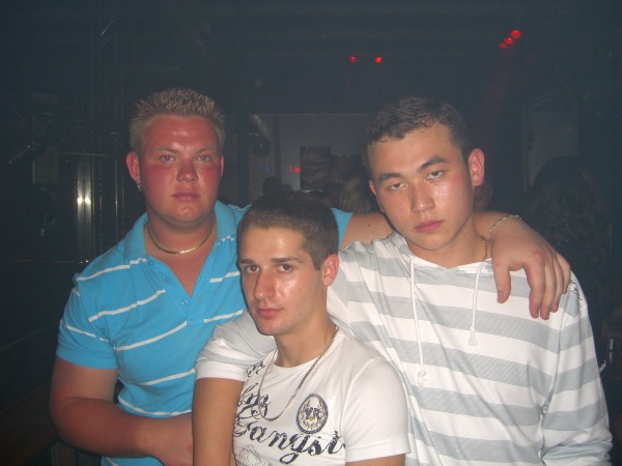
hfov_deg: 49.0
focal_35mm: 38
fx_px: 683
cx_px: 311
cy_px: 233
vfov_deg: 37.7
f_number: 2.8
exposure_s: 1/60
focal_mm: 7.9
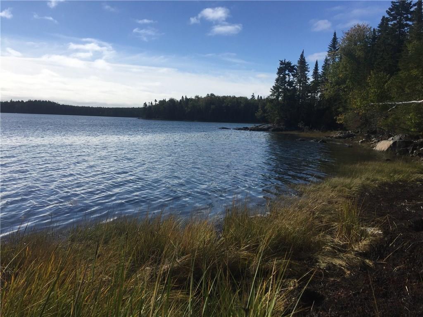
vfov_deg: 48.2
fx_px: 354
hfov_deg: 61.7
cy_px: 158
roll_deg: -1.4
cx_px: 212
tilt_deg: -8.6
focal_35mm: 29
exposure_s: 1/3968
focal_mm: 4.15
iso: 32
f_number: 2.2
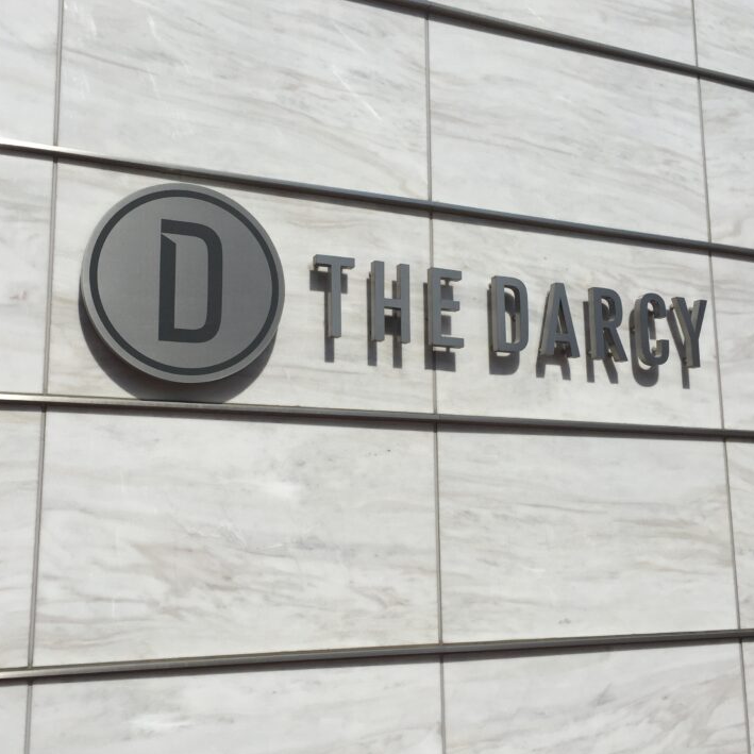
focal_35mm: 37
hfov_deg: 44.8
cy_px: 373
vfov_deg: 44.9
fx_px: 912
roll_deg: -0.6
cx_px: 333
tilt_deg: +8.9
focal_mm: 4.15
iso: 32
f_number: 2.2
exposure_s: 1/4950
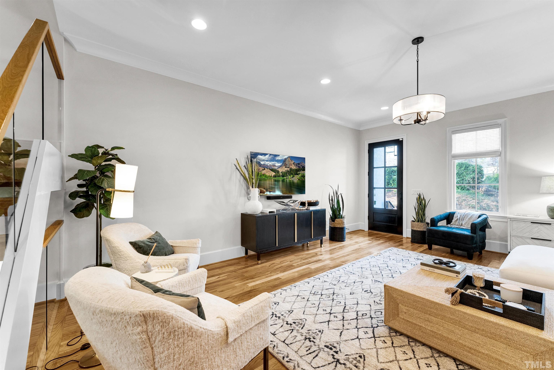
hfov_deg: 104.2
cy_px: 185
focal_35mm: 14
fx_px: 216
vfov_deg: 81.3
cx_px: 277
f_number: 7.1
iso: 400
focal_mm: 14
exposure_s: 1/15
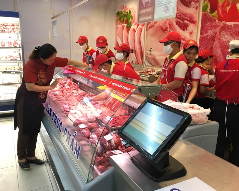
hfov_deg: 57.2
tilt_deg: -10.7
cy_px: 96
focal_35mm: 31
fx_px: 219
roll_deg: -0.9
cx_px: 121
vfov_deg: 47.1
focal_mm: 4.15
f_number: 2.2
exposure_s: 1/33
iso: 125
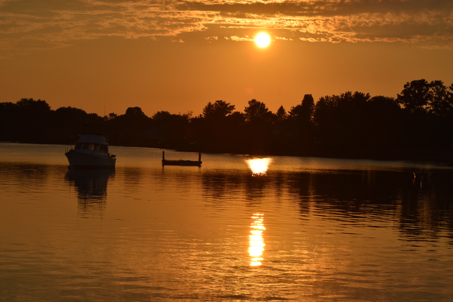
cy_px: 151
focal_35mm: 105
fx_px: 1321
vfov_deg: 13.0
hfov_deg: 19.5
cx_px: 226
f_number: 8
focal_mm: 70
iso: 100
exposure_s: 1/1000
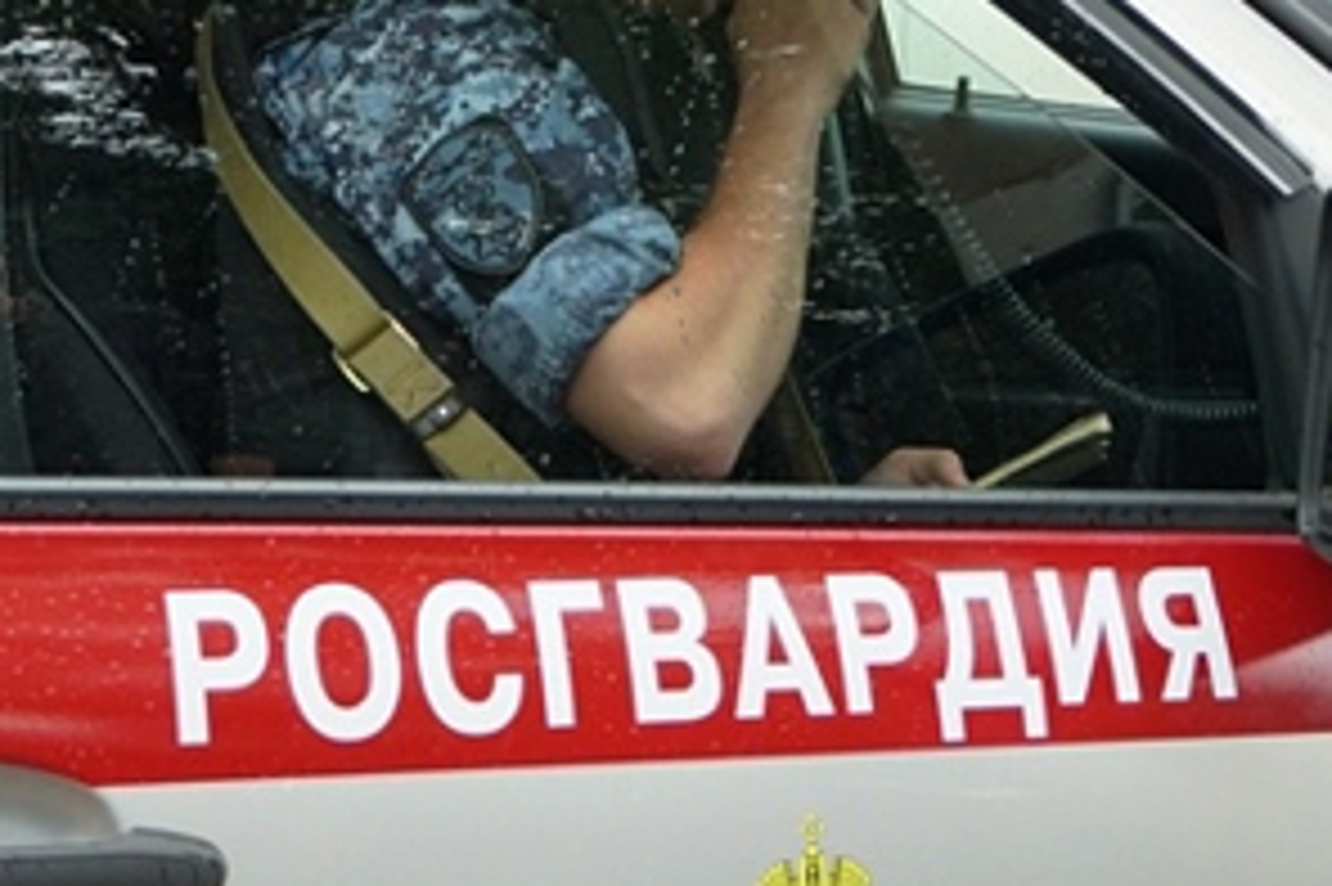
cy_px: 72
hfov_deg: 18.3
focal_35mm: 110
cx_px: 1152
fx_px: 4077
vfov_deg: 12.3
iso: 400
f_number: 4.5
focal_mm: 29
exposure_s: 1/160
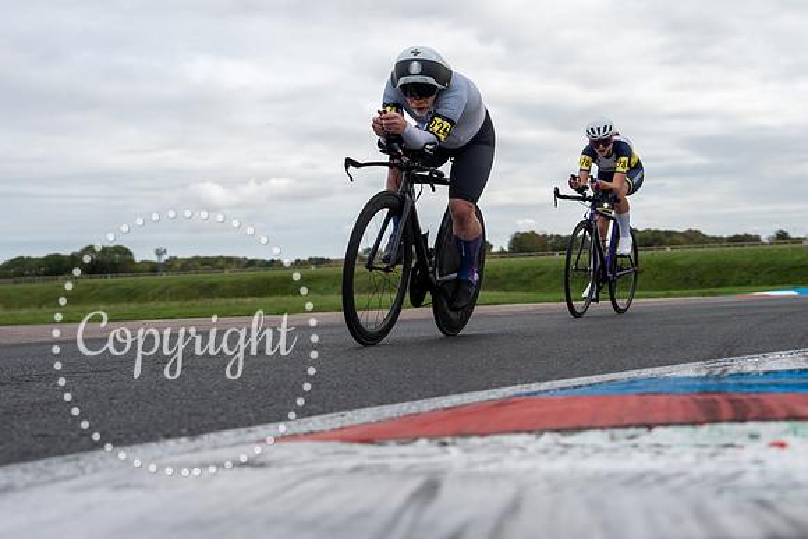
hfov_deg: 28.9
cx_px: 468
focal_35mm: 70
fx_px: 1563
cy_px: 256
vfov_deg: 19.6
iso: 100
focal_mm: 46
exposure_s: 1/1000
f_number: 3.5
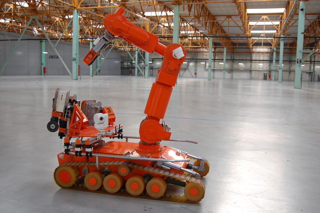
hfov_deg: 55.1
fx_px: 306
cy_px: 106
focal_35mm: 34
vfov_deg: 38.3
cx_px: 160
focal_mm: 23
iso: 400
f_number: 3.8
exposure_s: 1/30
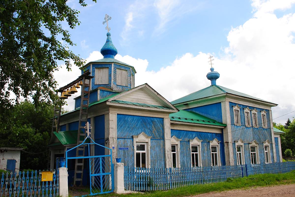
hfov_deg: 57.2
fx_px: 271
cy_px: 98
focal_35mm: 33
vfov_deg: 40.1
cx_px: 148
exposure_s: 1/250
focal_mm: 22
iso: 200
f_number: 10
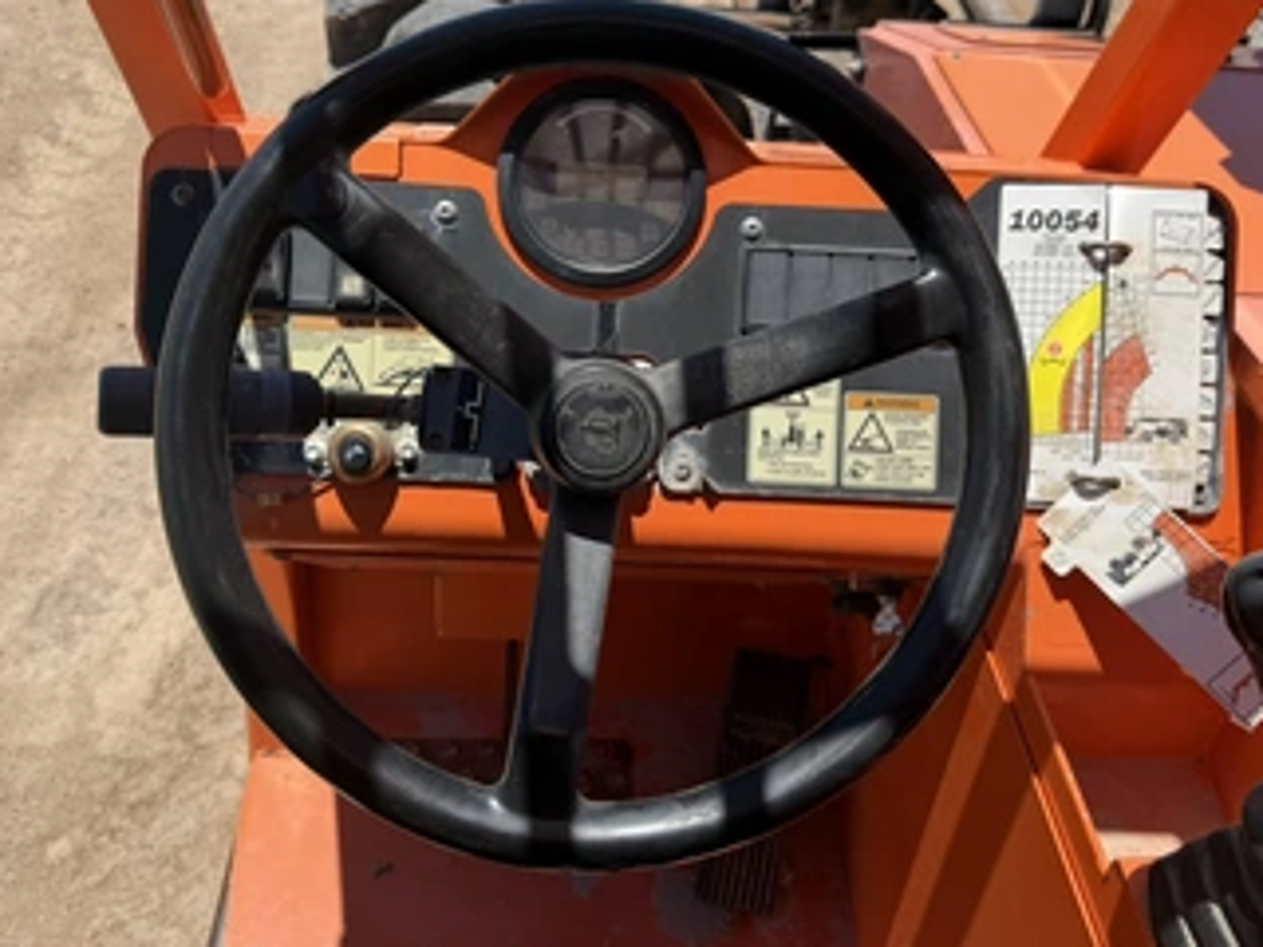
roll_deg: -4.9
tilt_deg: -42.6
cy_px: 387
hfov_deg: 60.0
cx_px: 635
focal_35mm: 30
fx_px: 1095
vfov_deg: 46.6
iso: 80
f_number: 1.78
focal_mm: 6.76
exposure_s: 1/4405
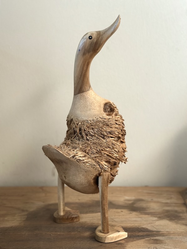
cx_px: 94
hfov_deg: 30.3
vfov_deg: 39.7
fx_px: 346
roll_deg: -1.1
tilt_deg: -8.9
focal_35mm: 48
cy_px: 124
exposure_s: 1/60
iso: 400
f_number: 1.78
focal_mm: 6.86
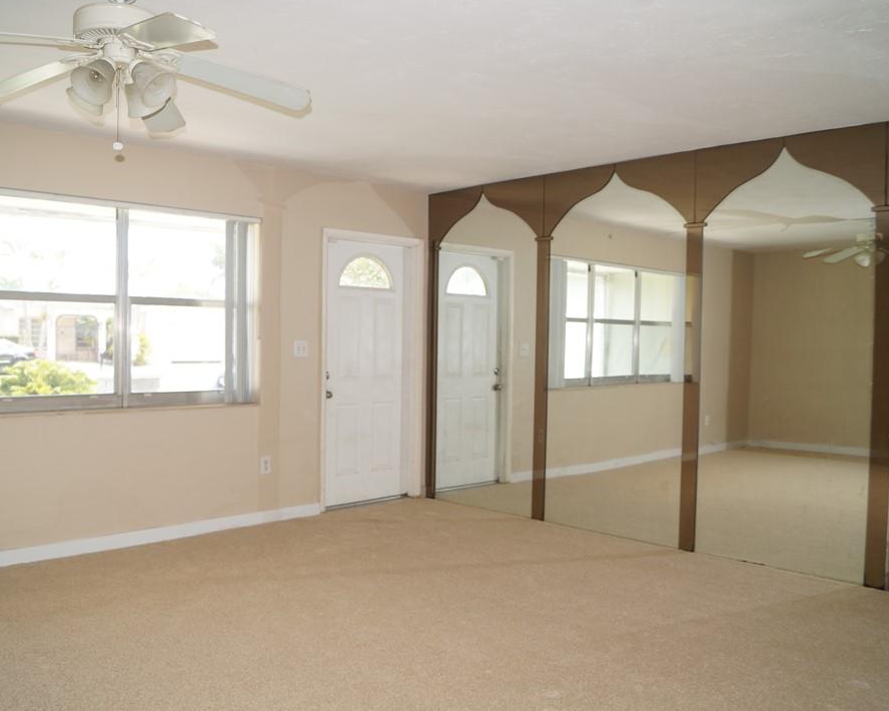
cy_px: 354
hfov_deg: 57.2
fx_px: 815
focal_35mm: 31
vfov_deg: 47.1
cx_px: 433
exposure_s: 1/60
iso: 160
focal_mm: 18
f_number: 4
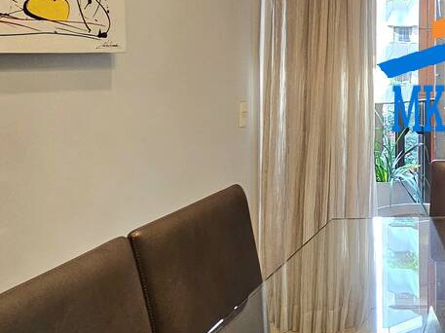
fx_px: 527
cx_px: 545
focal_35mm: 41
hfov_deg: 35.2
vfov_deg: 34.1
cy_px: 68
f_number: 2.2
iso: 200
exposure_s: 1/60.2
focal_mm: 2.2
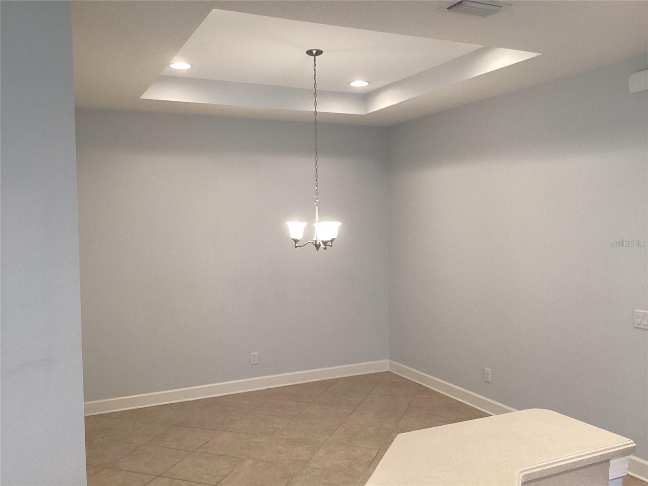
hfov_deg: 58.4
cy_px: 243
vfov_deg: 45.4
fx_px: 580
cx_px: 324
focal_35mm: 31
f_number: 2.4
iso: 125
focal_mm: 3.3
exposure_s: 1/60
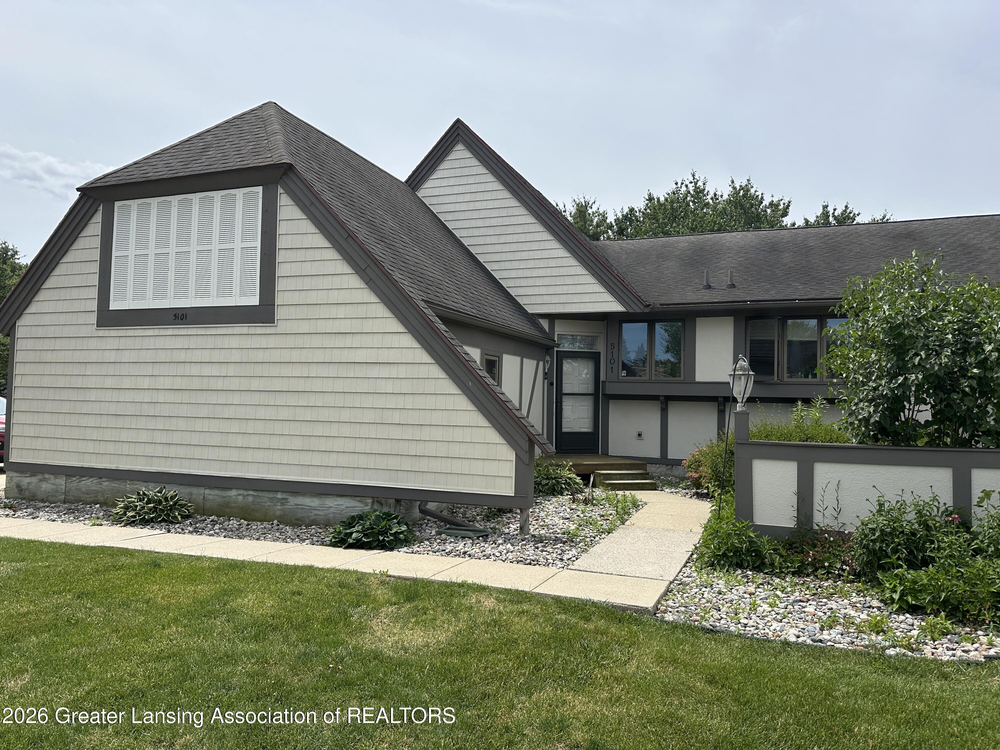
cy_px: 375
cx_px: 500
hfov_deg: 71.6
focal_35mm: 24
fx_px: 693
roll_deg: -1.7
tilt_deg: +3.9
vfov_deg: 56.8
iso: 80
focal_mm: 6.86
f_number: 1.78
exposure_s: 1/5848
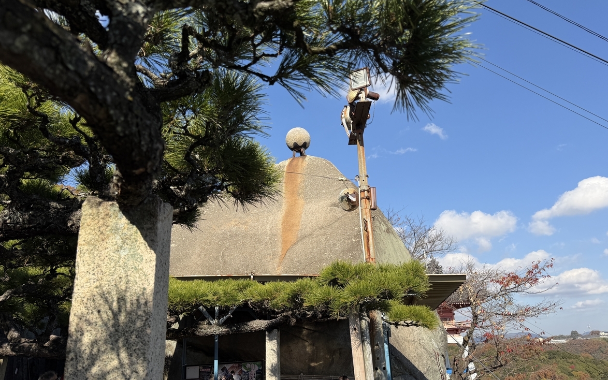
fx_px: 431
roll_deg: +1.7
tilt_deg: +20.6
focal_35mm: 26
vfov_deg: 47.6
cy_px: 186
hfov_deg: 70.4
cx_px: 307
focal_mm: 6.76
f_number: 1.78
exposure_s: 1/5319
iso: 80
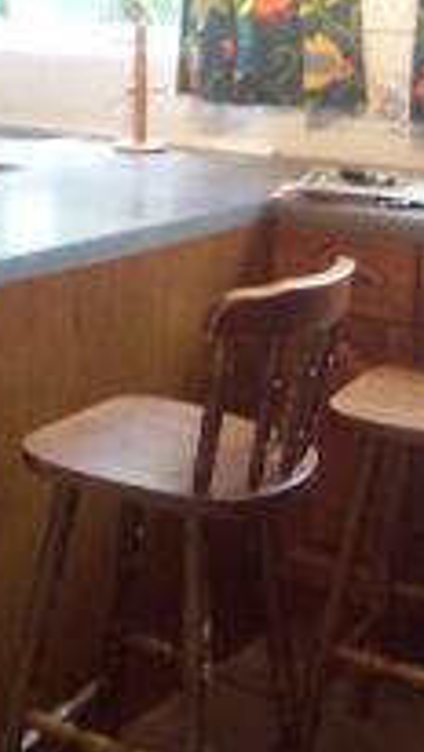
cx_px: -42
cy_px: 93
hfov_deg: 16.5
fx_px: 1418
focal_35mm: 71
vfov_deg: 28.7
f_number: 2.8
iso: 200
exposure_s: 1/8
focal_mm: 3.8
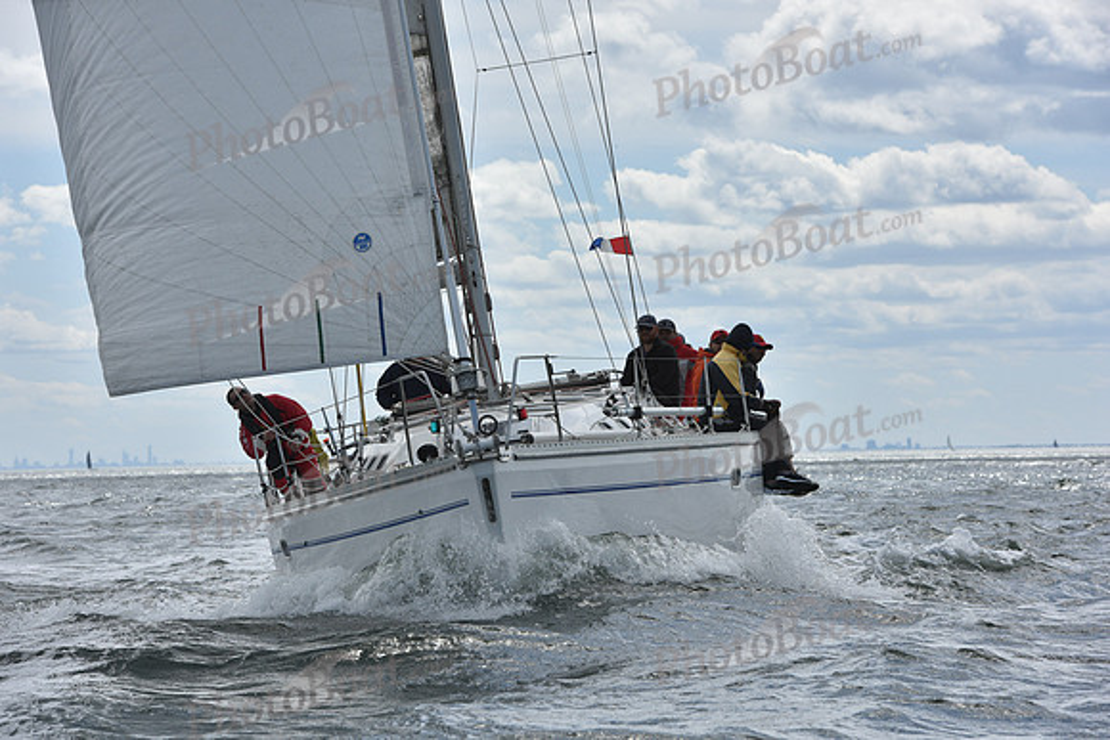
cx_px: 555
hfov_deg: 12.8
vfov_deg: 8.6
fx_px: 4934
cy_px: 370
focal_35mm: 160
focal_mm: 160
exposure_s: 1/1000
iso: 320
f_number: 11
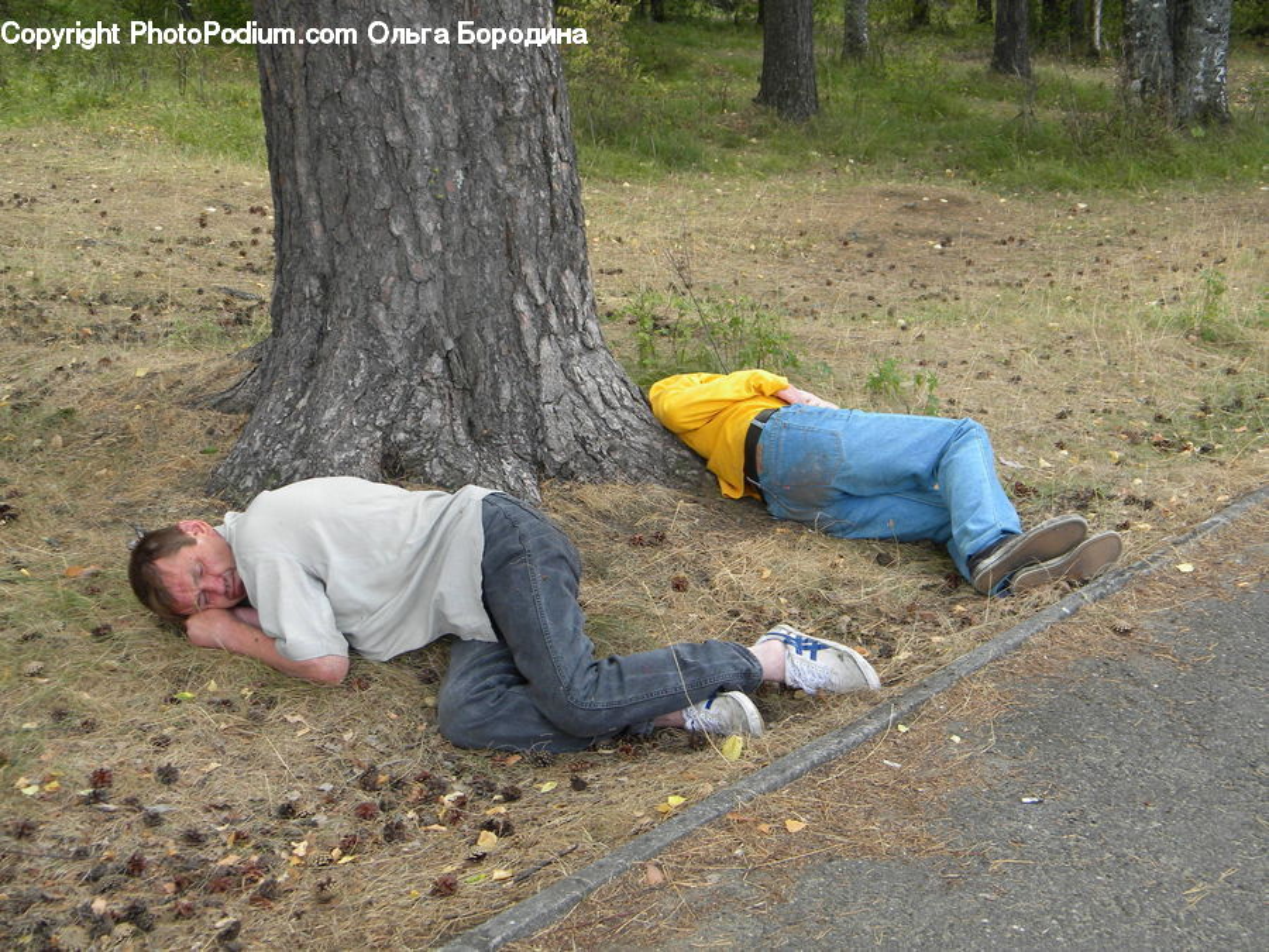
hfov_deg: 40.4
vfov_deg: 30.9
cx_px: 634
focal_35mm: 47
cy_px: 476
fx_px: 1723
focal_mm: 8.6
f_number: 3.9
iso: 80
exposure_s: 1/64.1
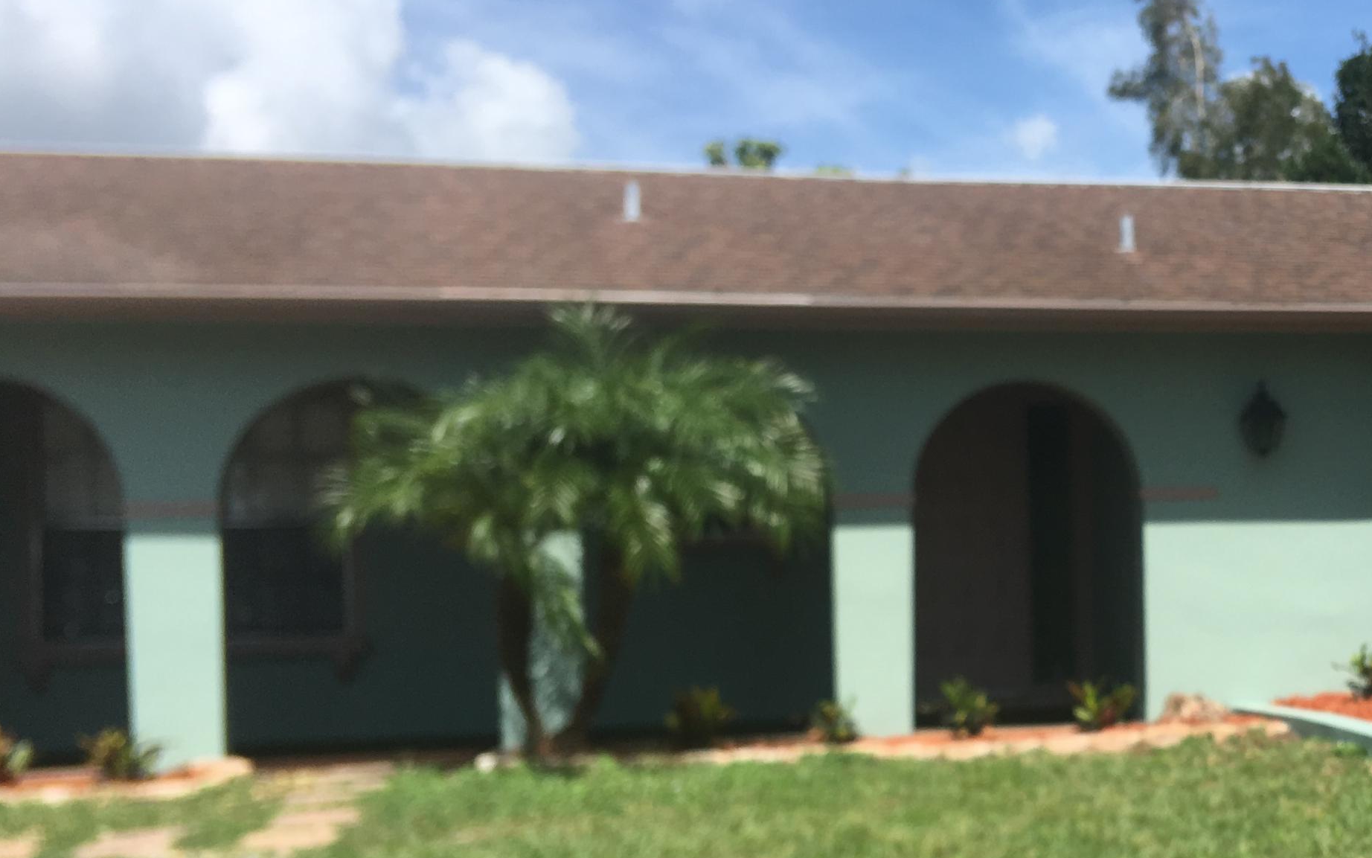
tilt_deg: +0.6
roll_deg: +1.2
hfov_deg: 38.6
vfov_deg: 25.7
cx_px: 1113
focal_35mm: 50
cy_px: 593
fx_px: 1870
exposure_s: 1/1508
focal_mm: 4.15
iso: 25
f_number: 2.2
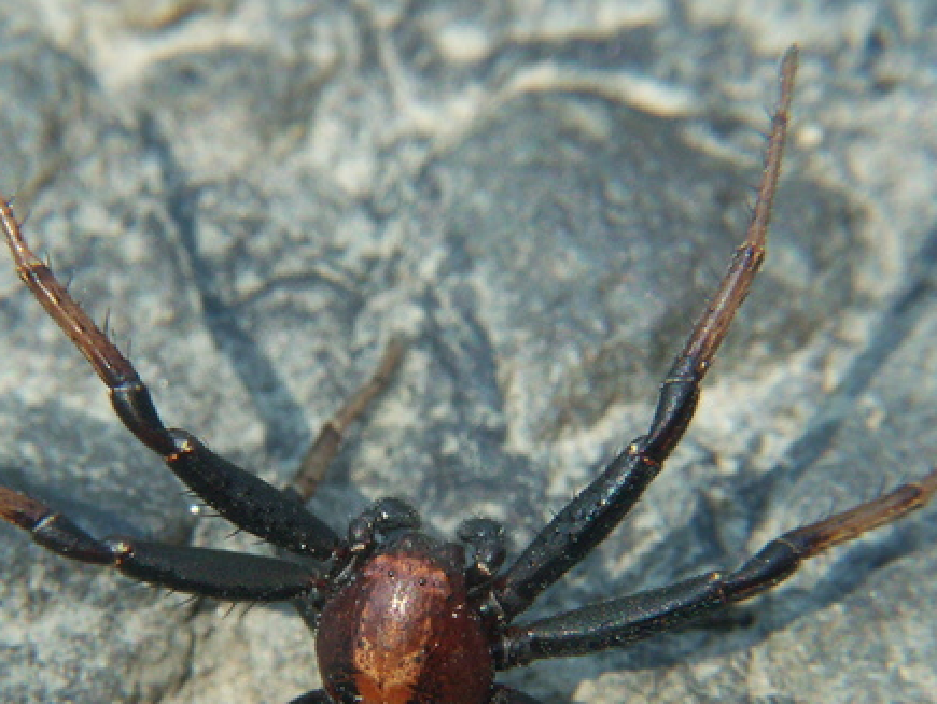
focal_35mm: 392
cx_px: 408
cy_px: 601
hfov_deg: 5.1
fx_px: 10620
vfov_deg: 3.8
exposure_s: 1/60
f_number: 9
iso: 100
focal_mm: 50.69
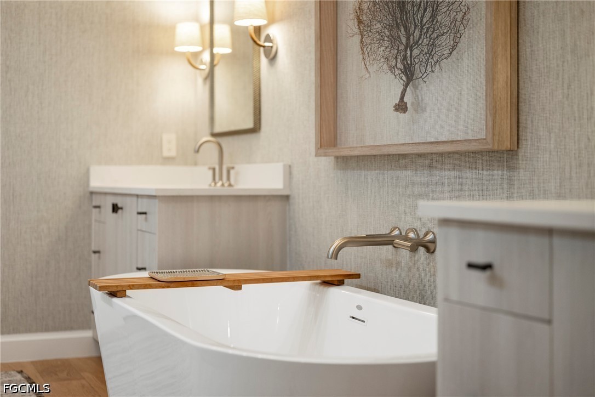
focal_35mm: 50
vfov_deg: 27.0
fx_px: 826
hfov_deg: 39.6
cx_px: 298
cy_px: 198
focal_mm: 50
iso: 320
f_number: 1.8
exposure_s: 1/160
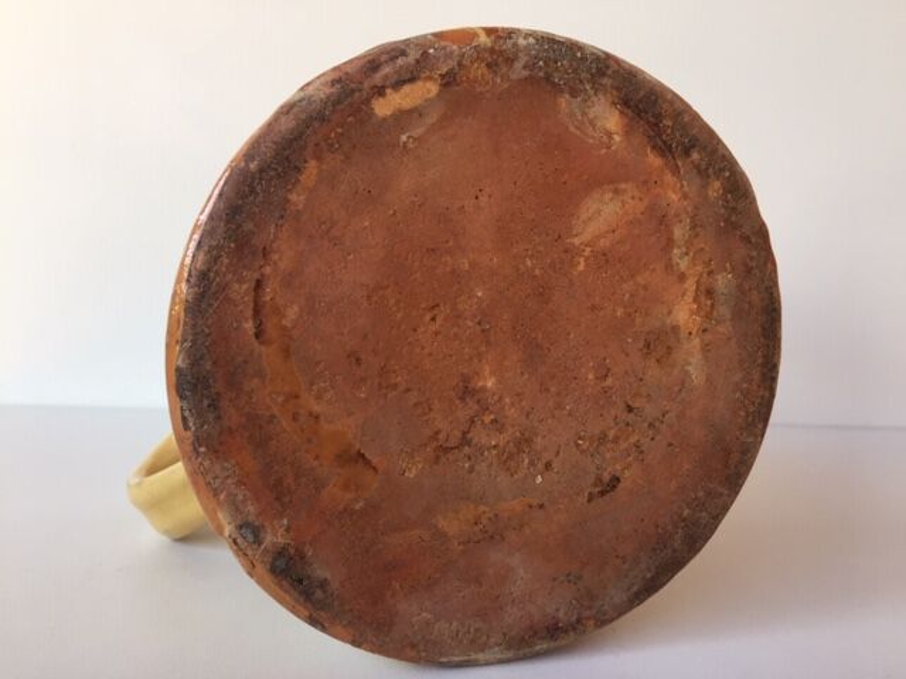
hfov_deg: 61.7
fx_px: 759
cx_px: 453
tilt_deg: -6.7
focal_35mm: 29
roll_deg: -2.3
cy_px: 340
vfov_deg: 48.2
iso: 32
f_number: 2.2
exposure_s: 1/100
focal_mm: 4.15
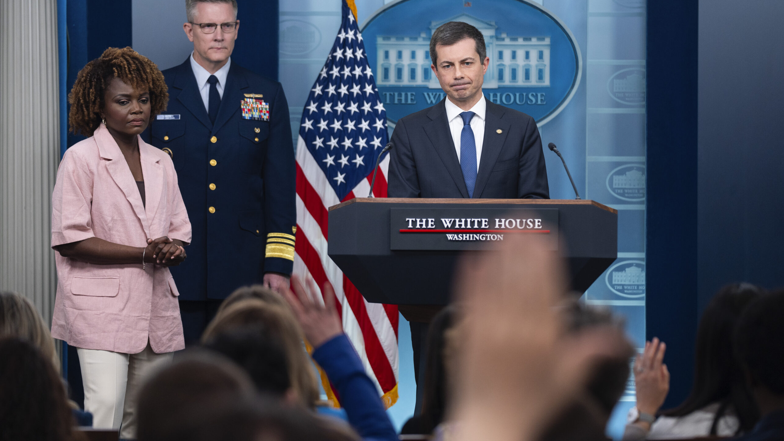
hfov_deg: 16.8
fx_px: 2661
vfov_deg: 9.5
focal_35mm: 128
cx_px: 392
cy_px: 226
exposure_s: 1/400
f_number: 2.8
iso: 1250
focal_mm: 122
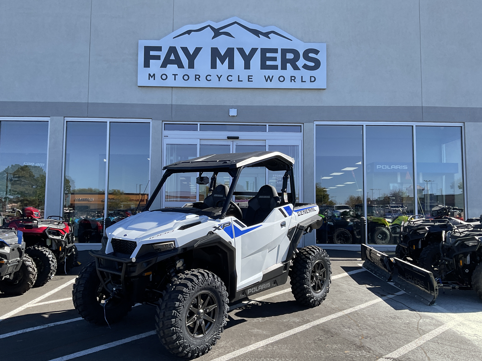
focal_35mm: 30
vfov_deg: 46.8
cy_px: 183
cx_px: 241
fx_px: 418
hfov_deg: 60.0
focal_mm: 3
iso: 16
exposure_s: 1/657
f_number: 1.8
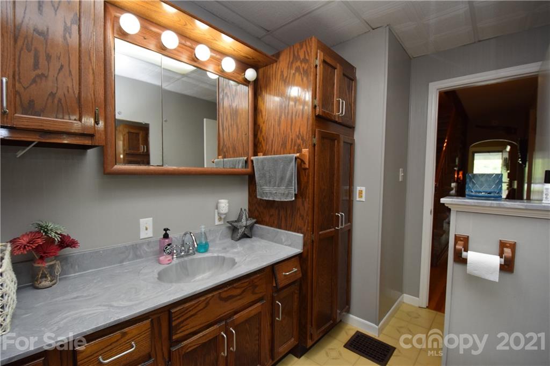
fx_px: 229
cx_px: 275
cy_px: 183
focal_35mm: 15
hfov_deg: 100.4
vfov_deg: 77.3
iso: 800
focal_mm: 10
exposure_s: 1/100
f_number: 5
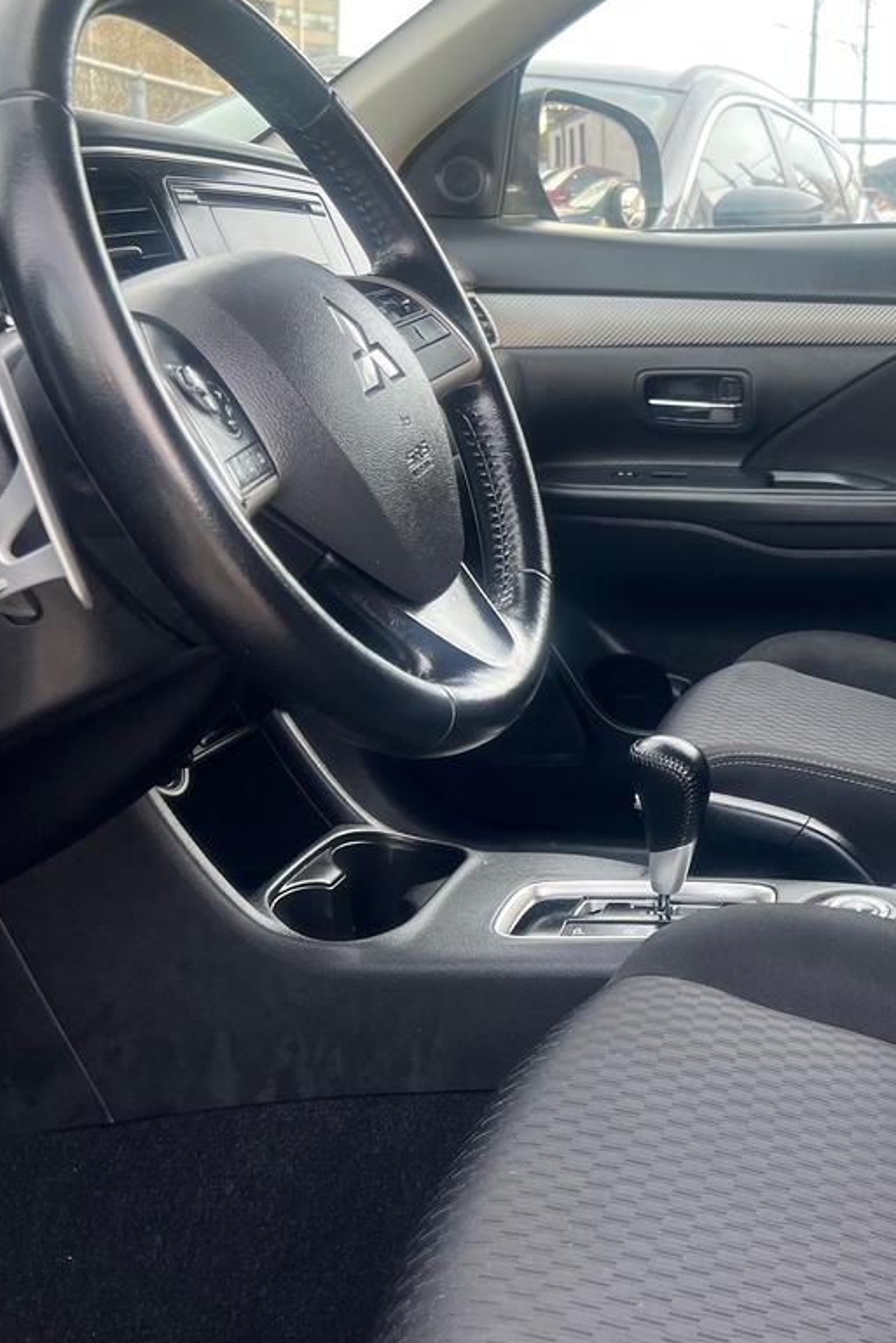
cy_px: 545
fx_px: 1679
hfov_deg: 28.5
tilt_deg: -7.7
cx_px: 840
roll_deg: -1.6
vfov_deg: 43.4
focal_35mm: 45
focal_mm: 5.7
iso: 40
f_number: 1.5
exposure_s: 1/121
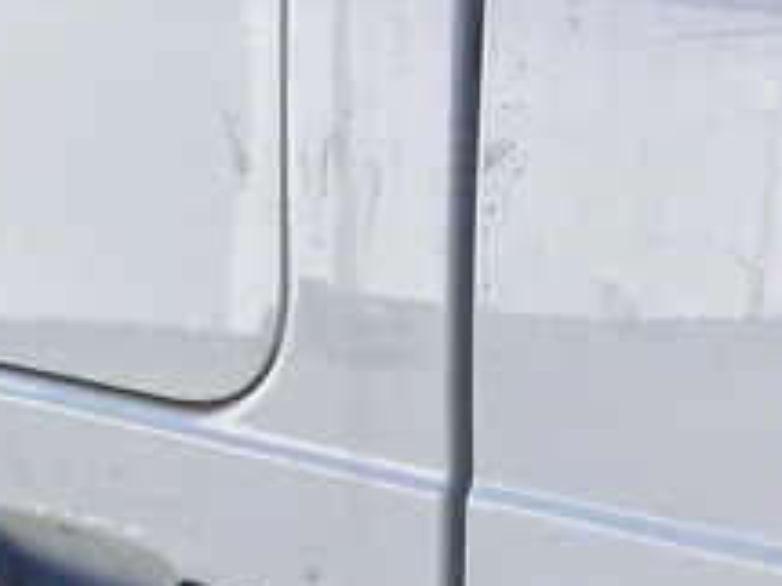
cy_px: 480
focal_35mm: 54
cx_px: 386
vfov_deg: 26.4
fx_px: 1219
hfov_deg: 35.6
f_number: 1.8
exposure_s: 1/1342
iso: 25
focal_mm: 3
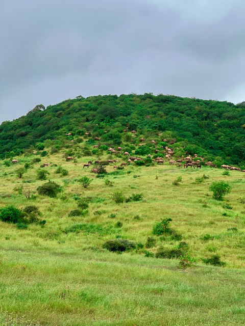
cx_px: 122
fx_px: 727
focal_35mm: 77
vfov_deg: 25.3
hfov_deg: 19.1
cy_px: 163
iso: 32
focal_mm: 9
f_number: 2.8
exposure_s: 1/230
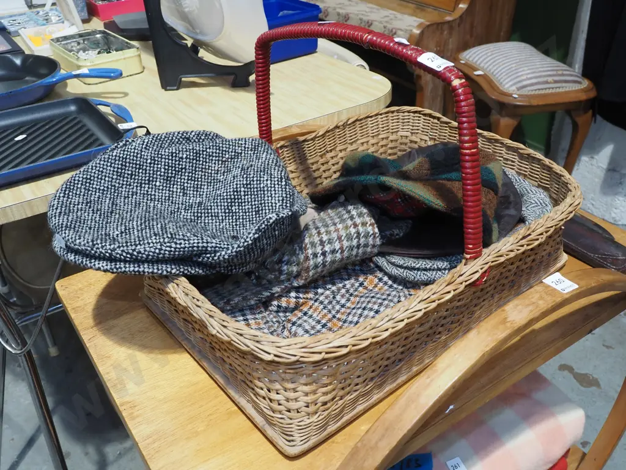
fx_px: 579
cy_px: 235
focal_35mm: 32
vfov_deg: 44.2
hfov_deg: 56.8
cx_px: 313
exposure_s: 1/60
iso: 1600
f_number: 5.6
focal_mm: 16
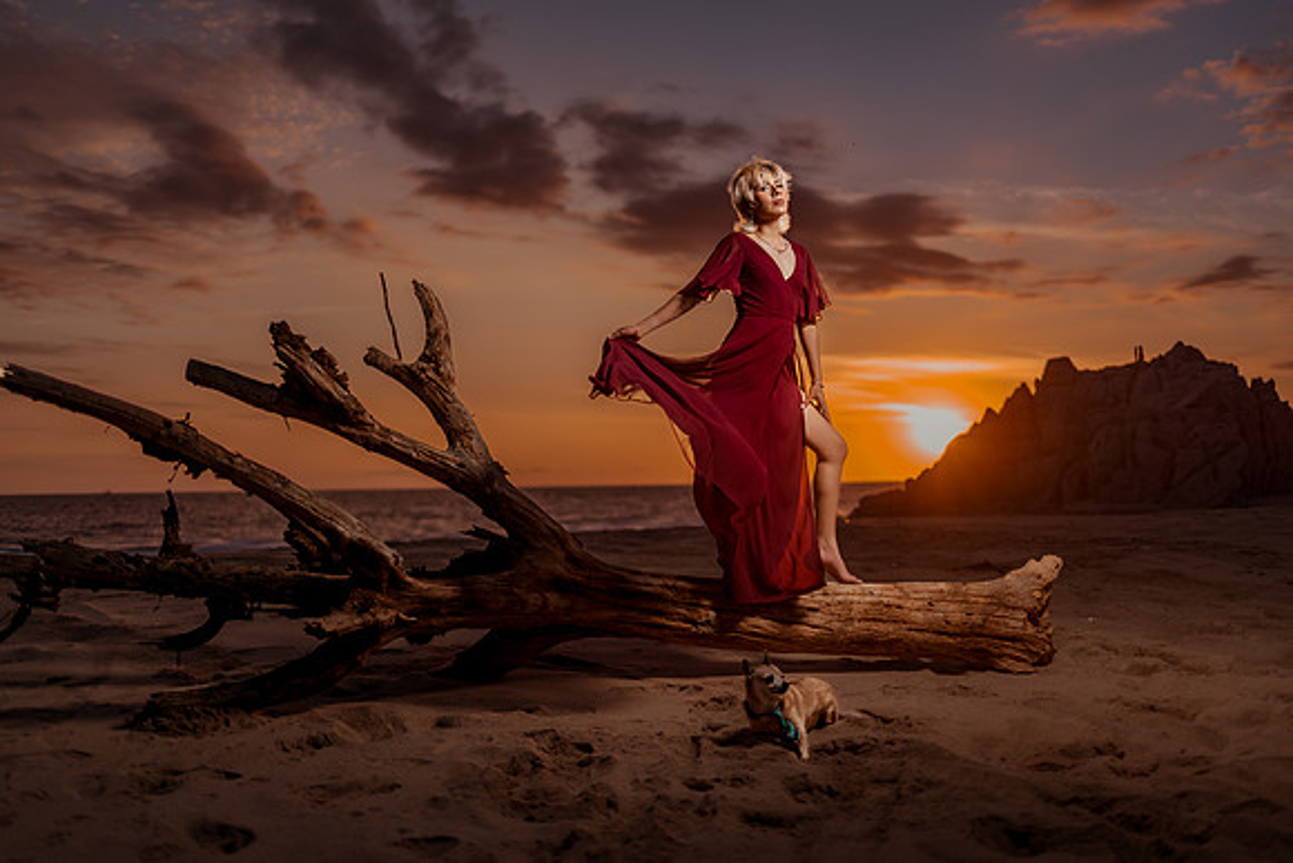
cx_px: 646
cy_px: 432
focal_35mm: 35
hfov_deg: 54.4
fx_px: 1257
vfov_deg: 37.9
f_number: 1.4
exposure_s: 1/3200
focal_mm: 35
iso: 50
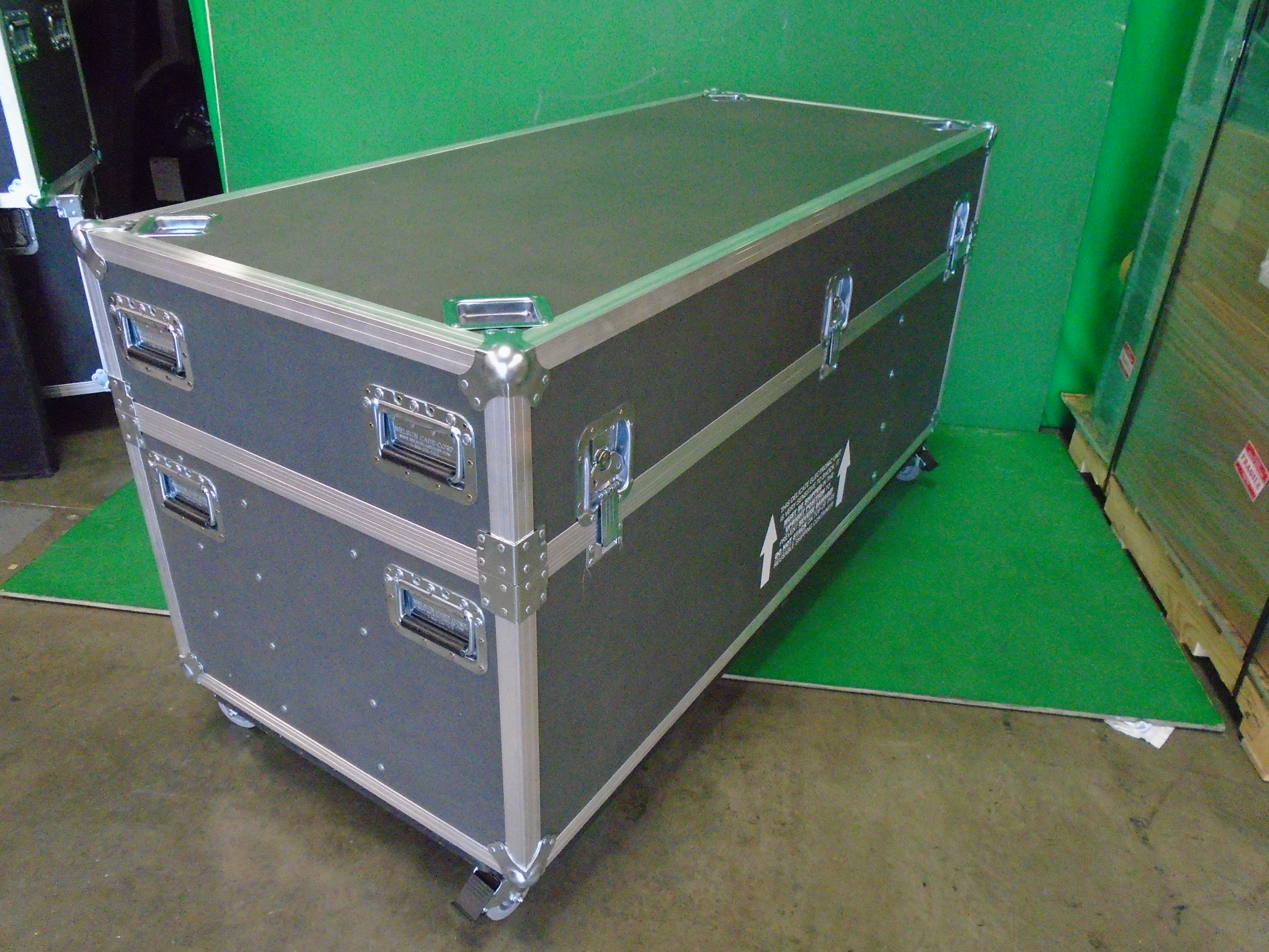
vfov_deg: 53.1
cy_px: 476
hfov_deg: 67.3
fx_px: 953
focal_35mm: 26
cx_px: 634
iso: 800
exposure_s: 1/60
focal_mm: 4.6
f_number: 3.2
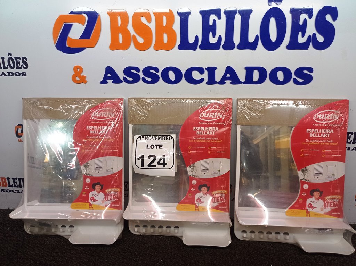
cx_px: 178
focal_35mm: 28
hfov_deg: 63.5
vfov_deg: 49.7
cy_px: 133
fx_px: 288
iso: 174
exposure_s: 1/120
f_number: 1.79
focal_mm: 4.7
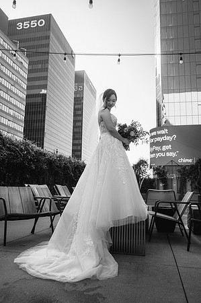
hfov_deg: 46.3
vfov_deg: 65.5
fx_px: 235
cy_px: 152
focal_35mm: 28
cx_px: 100
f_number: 5
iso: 400
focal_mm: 28
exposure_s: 1/1250
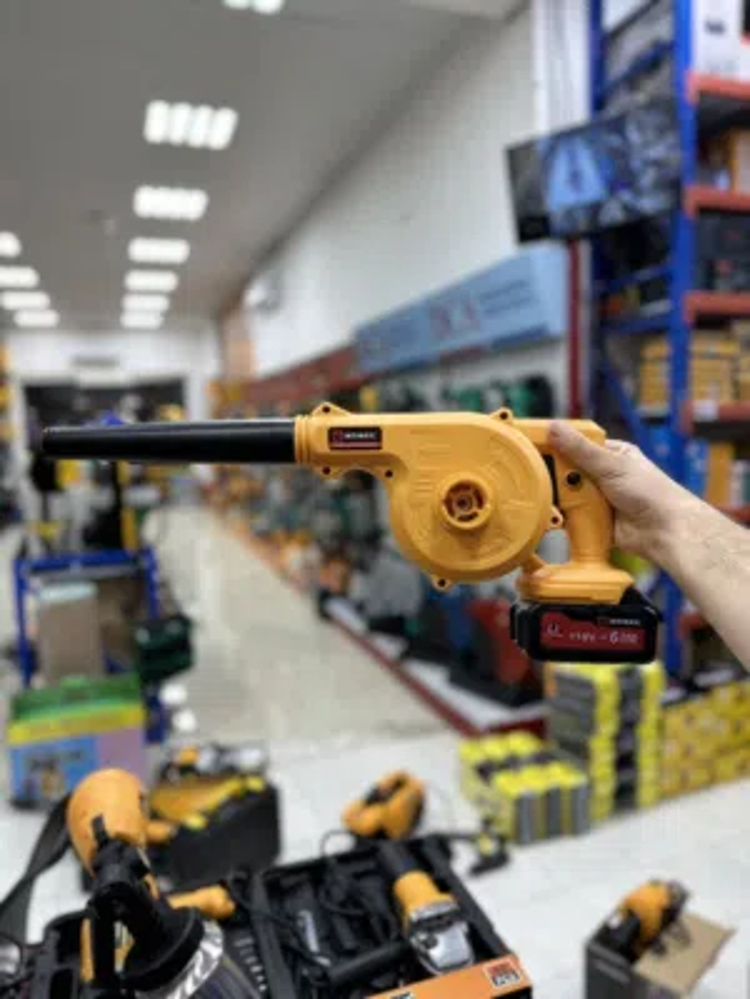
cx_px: 375
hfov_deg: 56.8
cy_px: 500
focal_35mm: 24
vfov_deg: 71.6
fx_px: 693
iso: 80
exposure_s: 1/121
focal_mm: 6.86
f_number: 1.78
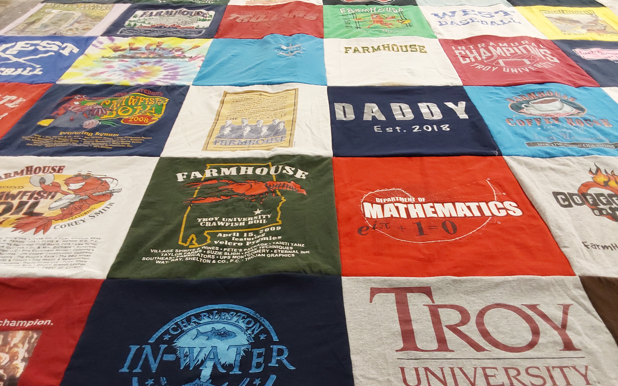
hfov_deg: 62.9
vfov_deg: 41.7
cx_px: 311
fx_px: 505
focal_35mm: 30
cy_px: 226
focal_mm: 2.91
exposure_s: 1/60
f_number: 1.9
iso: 160
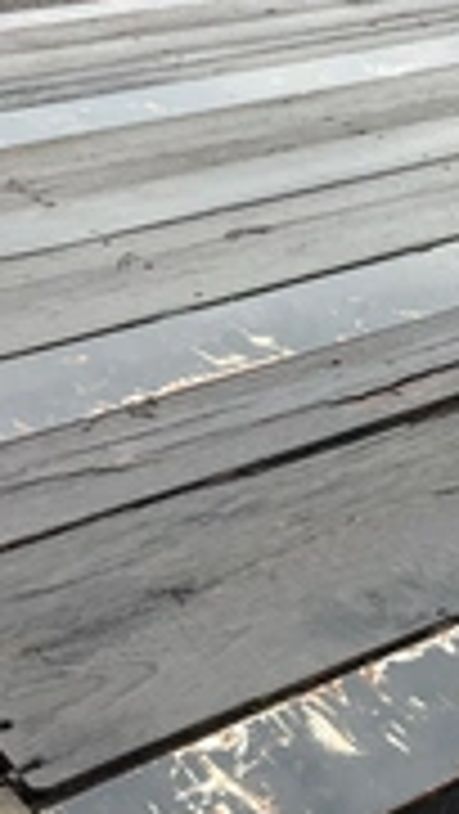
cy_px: 508
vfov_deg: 30.0
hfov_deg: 17.1
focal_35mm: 70
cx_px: 396
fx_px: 1512
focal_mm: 3
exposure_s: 1/299
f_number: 1.8
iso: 25
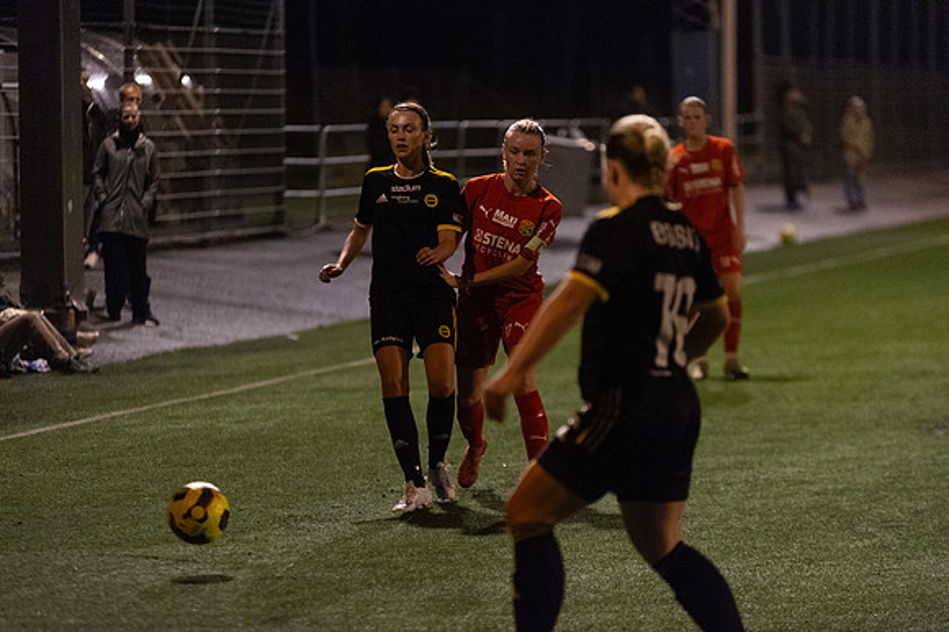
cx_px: 474
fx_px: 4673
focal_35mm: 177
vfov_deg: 7.7
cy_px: 316
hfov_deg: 11.6
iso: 8000
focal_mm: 175
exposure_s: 1/640
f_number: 2.8
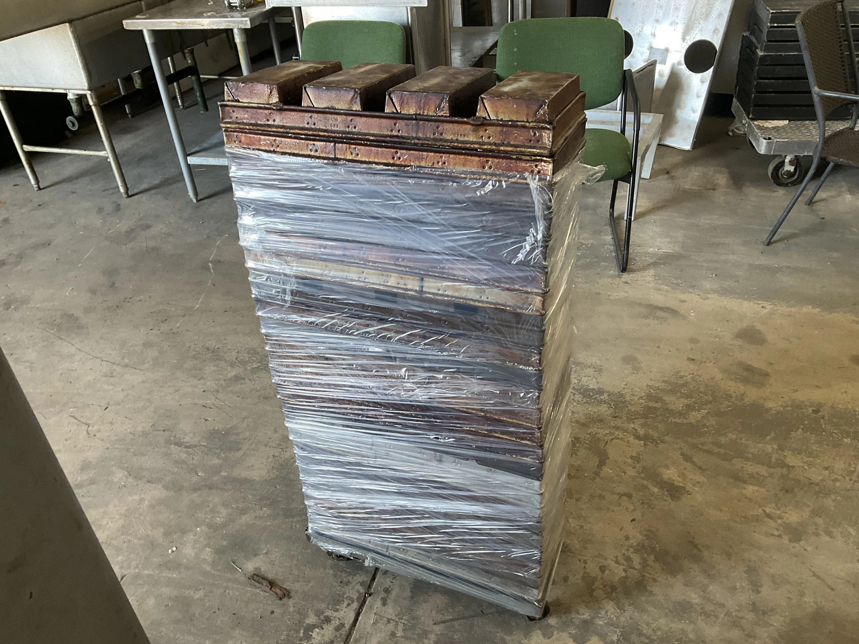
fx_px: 720
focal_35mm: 29
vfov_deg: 48.2
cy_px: 322
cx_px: 430
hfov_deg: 61.7
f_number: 1.8
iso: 80
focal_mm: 3
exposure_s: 1/60
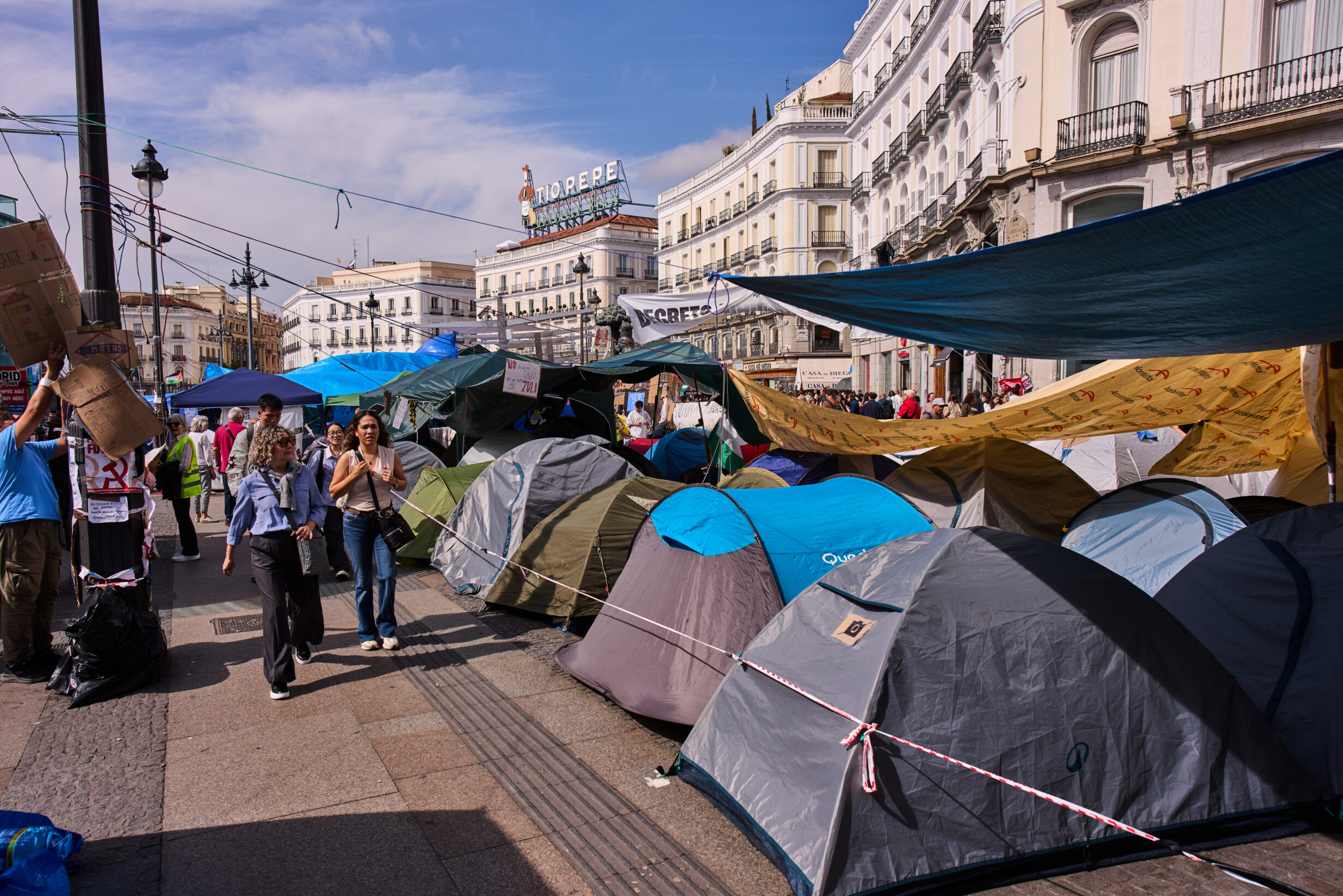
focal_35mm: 25
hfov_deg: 71.5
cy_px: 450
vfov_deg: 51.3
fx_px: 933
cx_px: 656
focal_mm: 24
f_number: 7.1
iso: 80
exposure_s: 1/800
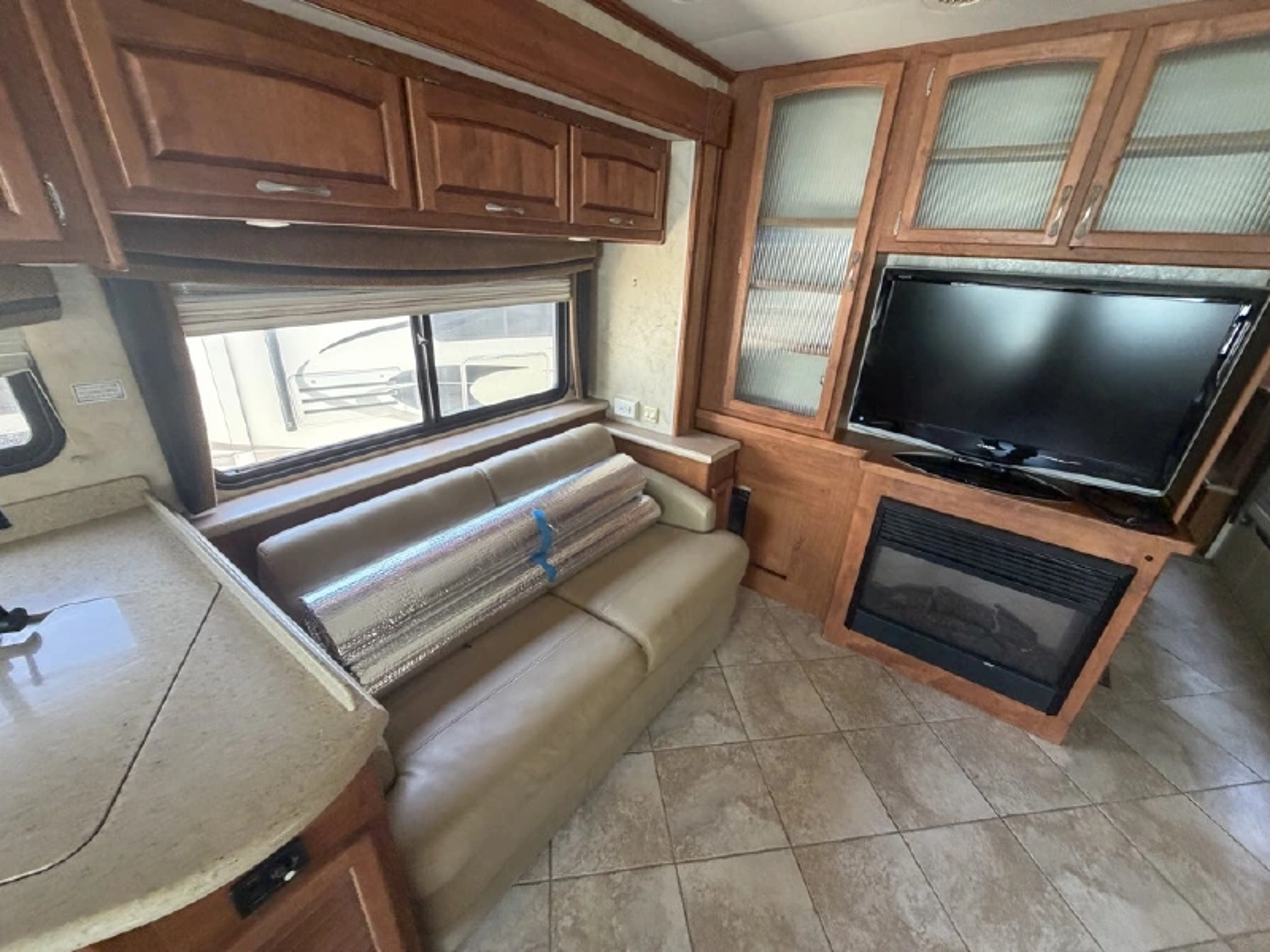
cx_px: 635
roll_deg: -0.7
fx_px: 514
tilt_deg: -23.7
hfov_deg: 102.1
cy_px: 476
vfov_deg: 85.7
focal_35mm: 14
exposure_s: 1/91
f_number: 2.2
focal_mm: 2.22
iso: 320
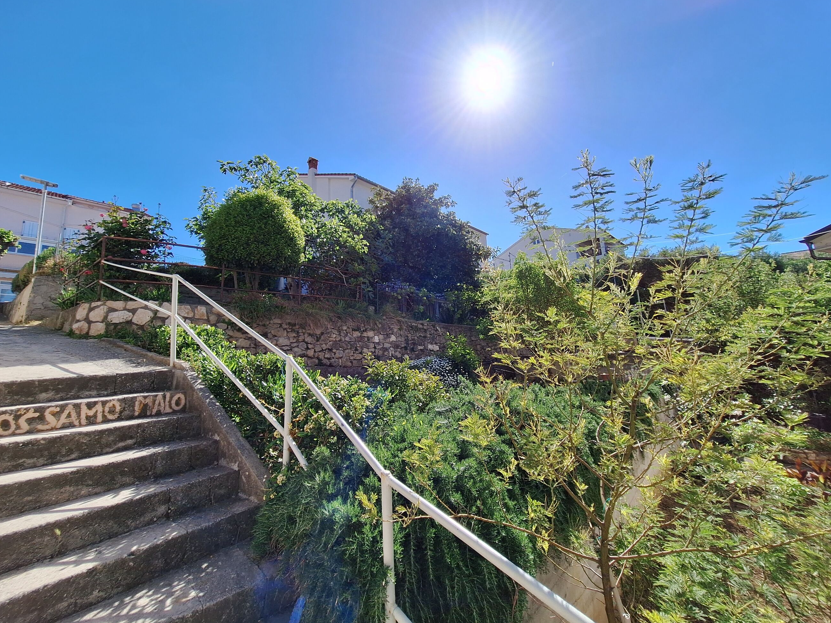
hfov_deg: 102.0
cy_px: 290
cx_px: 404
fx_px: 336
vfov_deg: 85.5
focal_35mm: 14
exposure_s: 1/2857
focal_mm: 1.74
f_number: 2.2
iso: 40
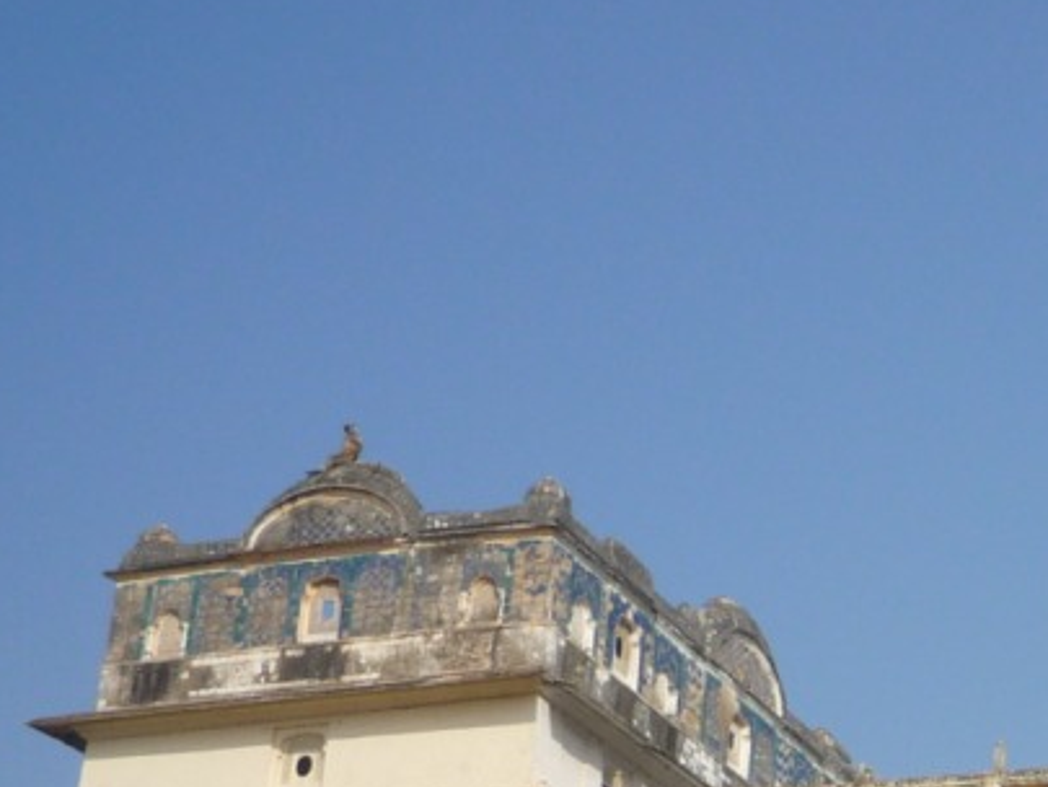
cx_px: 1379
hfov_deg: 23.2
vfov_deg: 18.2
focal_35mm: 74
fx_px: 2241
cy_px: 1098
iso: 100
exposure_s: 1/800
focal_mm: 4.4
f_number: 4.5
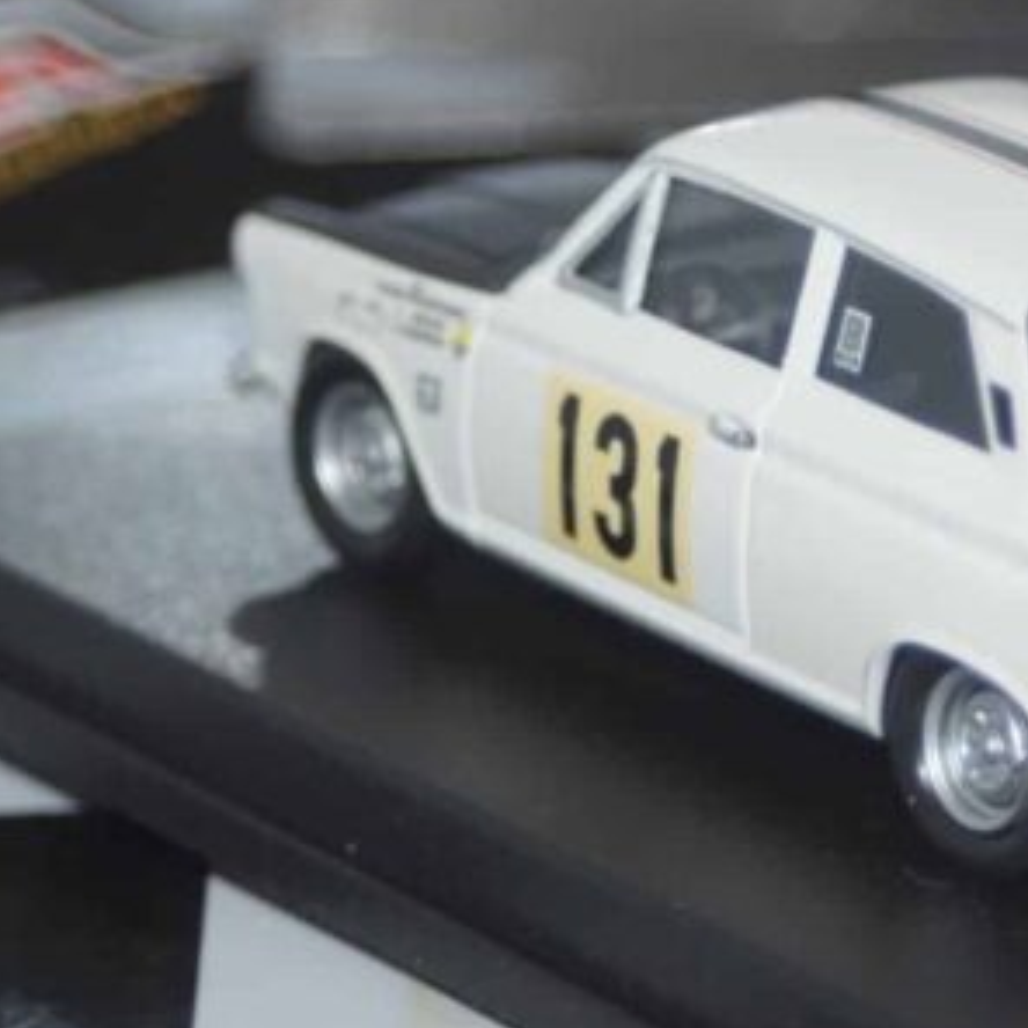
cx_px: 903
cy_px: 427
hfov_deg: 8.4
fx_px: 6955
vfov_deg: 8.5
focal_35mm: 207
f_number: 5.6
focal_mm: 80
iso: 400
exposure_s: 1/160
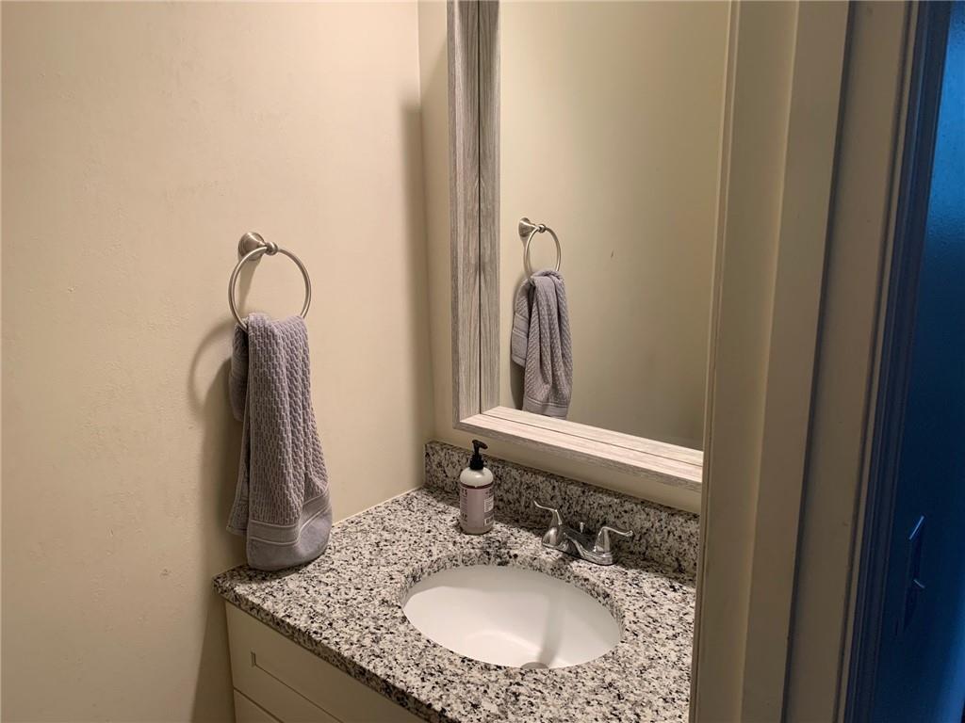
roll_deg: +0.1
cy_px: 362
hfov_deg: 67.3
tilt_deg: -11.7
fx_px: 725
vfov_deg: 53.1
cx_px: 482
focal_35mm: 26
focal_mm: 4.25
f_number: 1.8
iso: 64
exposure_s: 1/60
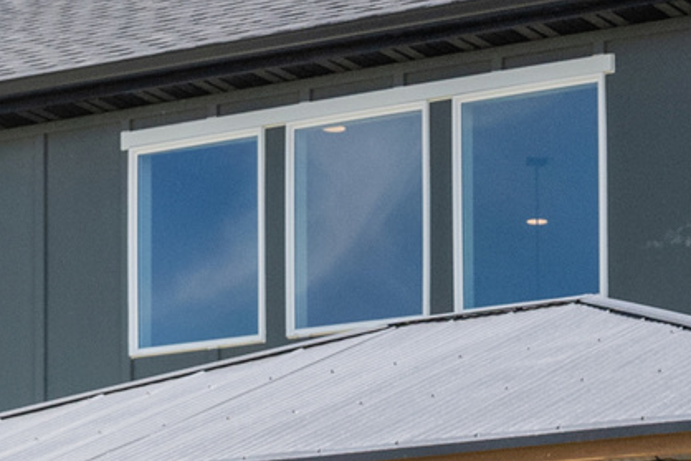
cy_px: 782
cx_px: 522
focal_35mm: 147
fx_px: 2822
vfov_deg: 9.0
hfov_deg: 13.9
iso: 1600
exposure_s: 1/800
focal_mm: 30
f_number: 8
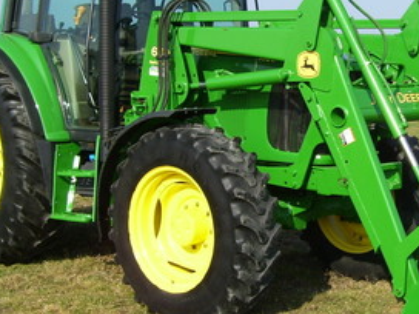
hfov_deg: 26.7
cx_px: 310
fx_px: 872
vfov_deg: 20.4
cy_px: 123
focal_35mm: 72
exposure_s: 1/500
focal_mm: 6
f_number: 4.8
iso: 80
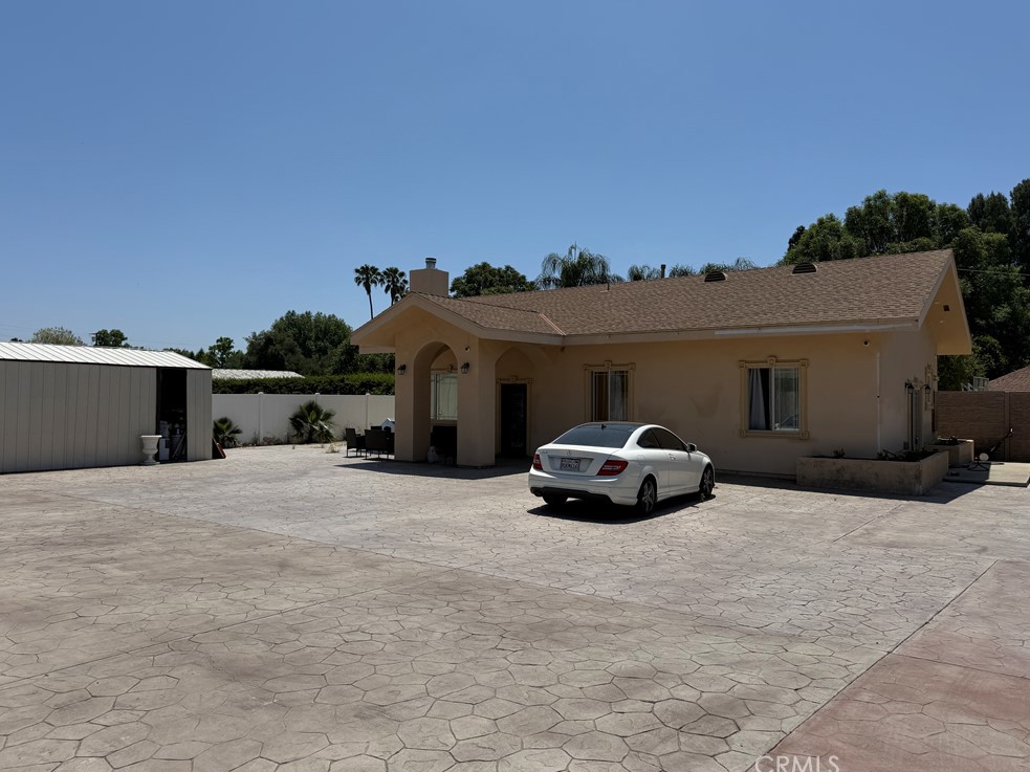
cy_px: 378
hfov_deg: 69.4
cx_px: 511
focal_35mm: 25
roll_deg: -0.4
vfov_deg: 54.9
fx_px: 744
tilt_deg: +1.0
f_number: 1.78
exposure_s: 1/9091
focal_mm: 6.76
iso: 80
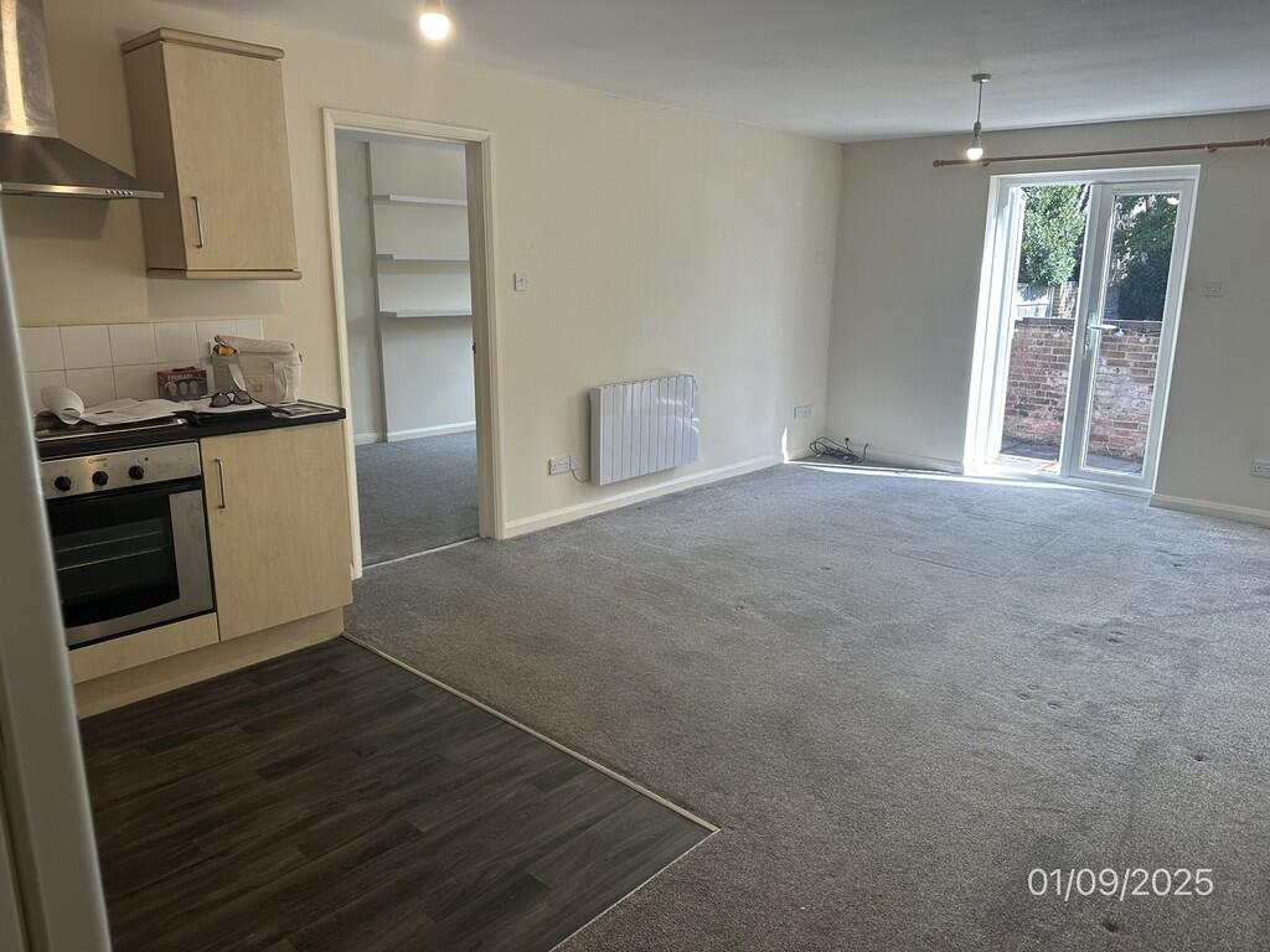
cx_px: 635
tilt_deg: -11.9
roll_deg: -0.4
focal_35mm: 24
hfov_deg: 71.6
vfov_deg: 56.8
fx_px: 881
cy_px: 476
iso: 64
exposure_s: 1/177
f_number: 1.78
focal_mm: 6.86
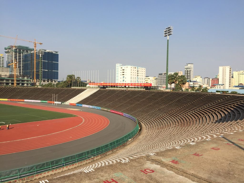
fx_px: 204
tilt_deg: -0.4
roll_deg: -3.3
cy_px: 92
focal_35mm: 29
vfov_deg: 48.2
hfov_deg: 61.7
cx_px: 122
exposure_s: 1/1647
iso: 32
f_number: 2.2
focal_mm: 4.15
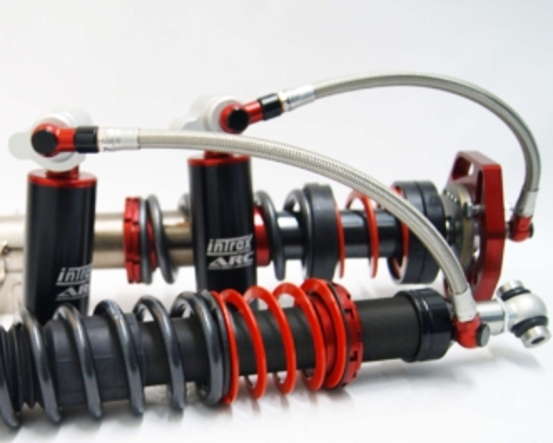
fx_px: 835
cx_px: 114
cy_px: 292
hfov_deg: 35.5
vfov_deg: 29.5
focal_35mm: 51
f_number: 4
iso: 160
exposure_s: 1/40
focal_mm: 20
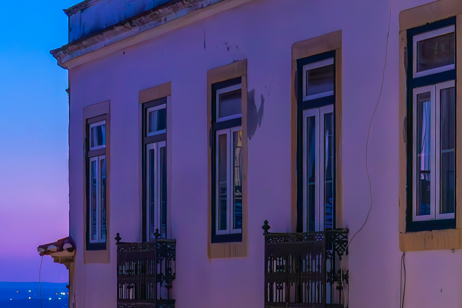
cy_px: 654
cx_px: -53
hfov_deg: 11.5
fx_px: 2259
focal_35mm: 176
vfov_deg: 7.4
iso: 4000
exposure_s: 1/40
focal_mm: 40
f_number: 5
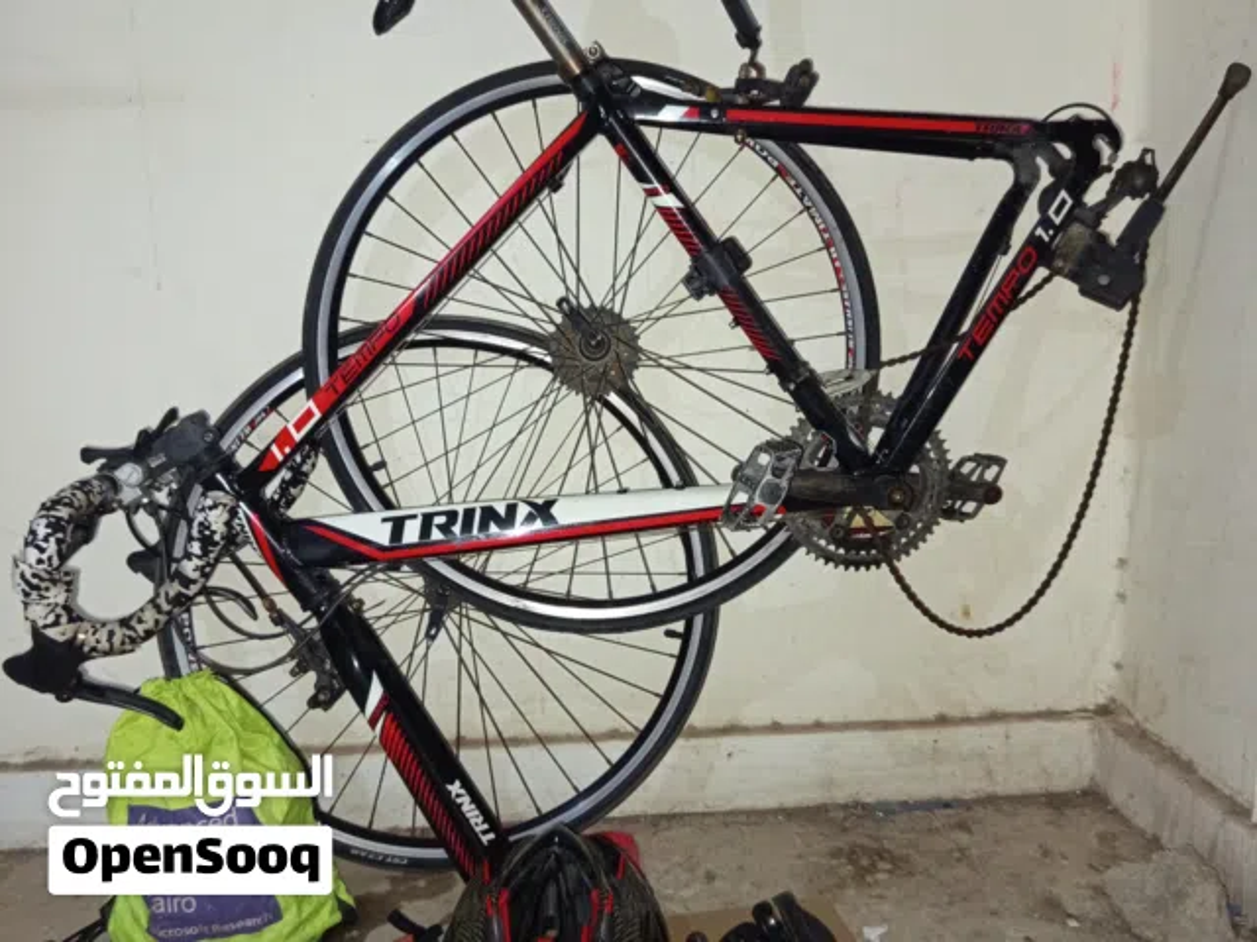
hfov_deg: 71.6
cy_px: 471
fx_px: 872
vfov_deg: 56.8
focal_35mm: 24
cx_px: 628
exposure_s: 1/25
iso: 1756
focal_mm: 5.24
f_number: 1.7
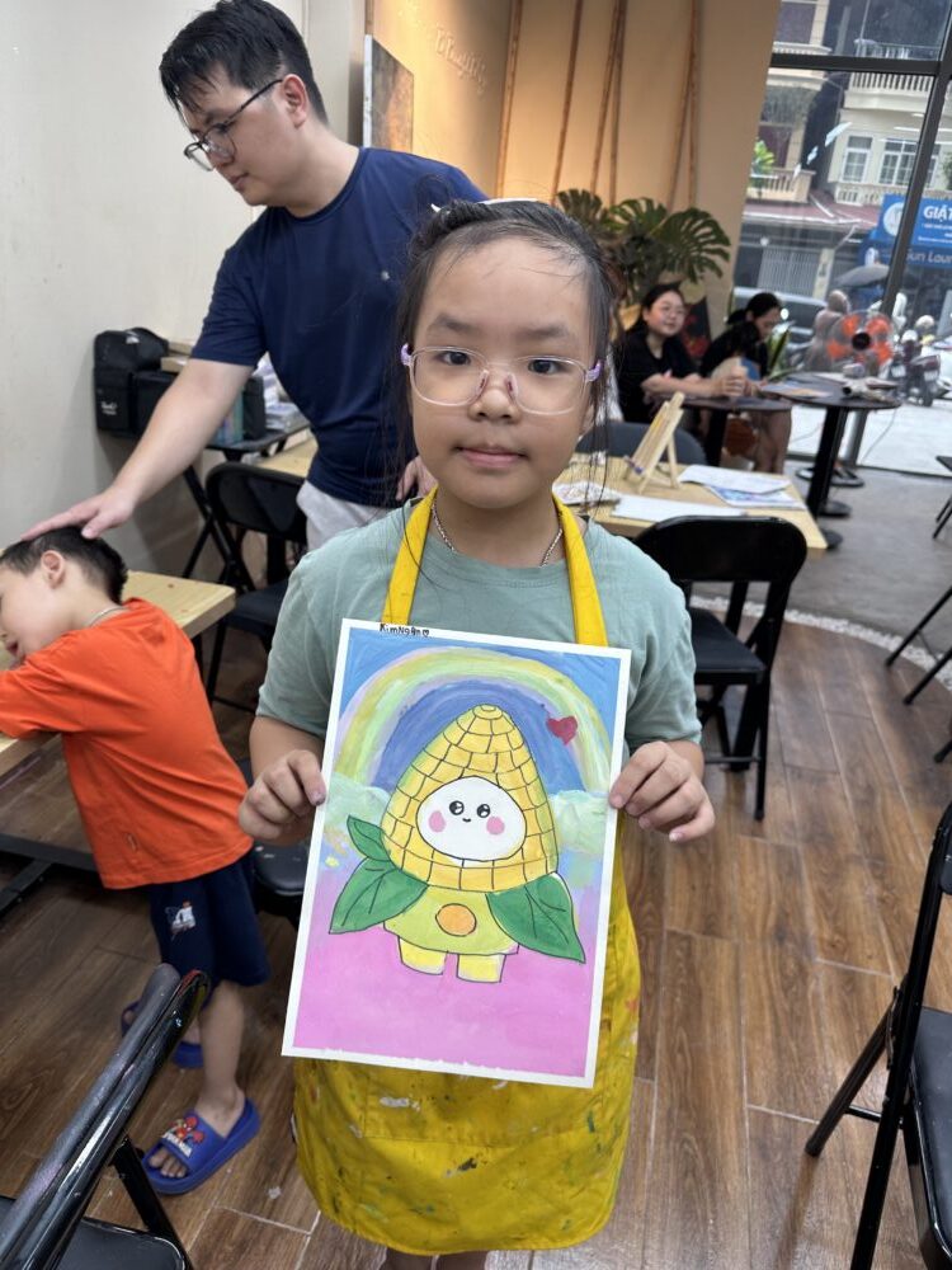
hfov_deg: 56.8
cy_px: 635
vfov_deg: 71.6
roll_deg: -5.5
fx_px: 880
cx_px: 476
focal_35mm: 24
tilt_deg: -23.1
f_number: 1.78
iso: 64
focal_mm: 6.86
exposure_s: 1/100
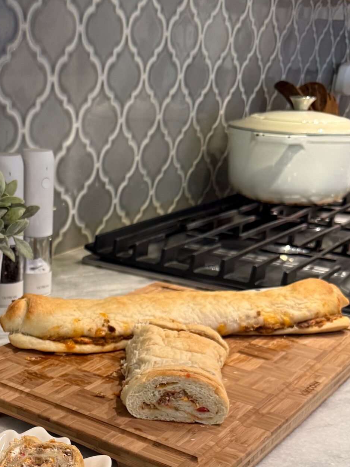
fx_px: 661
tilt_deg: -26.7
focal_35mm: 49
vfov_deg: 36.5
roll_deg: -2.3
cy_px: 420
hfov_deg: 28.5
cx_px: 36
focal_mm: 6.76
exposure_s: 1/60
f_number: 1.78
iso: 250
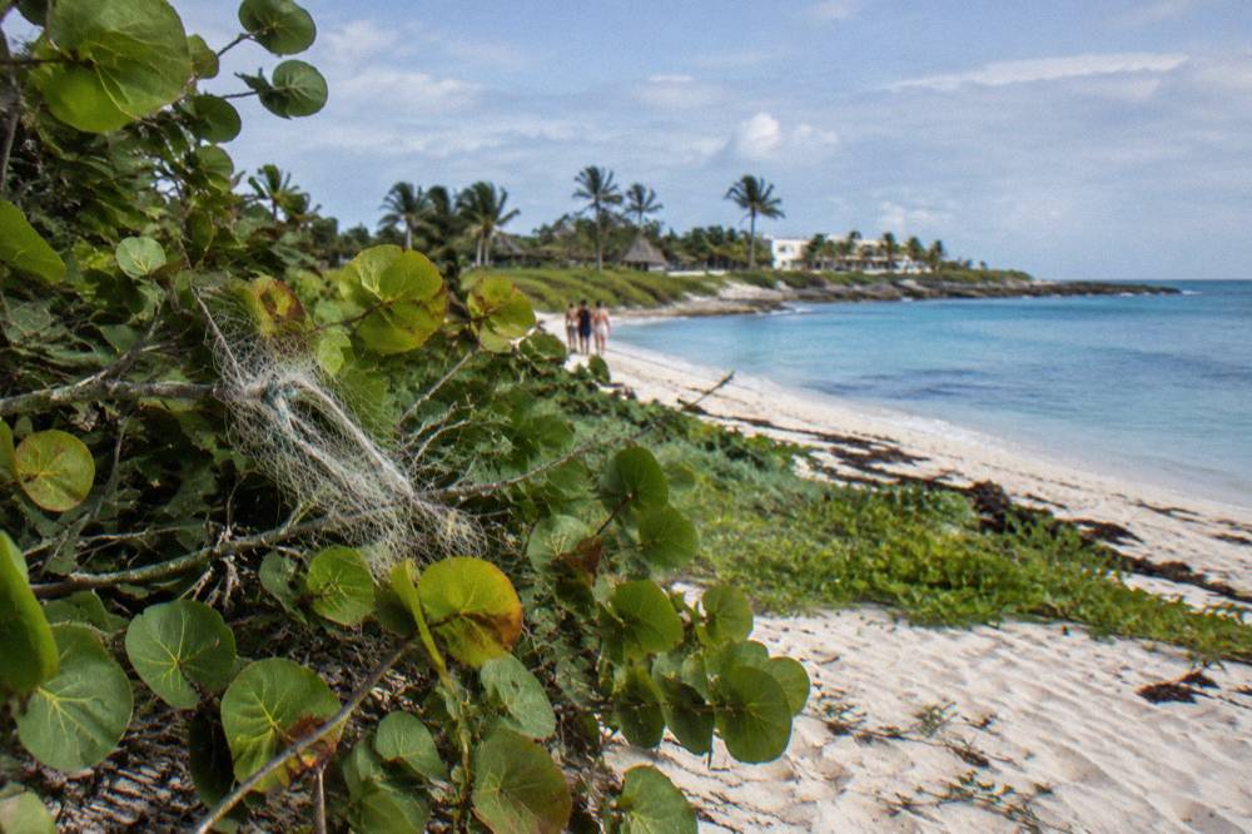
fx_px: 2434
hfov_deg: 28.9
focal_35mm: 70
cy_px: 417
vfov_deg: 19.4
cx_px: 626
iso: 400
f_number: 4.5
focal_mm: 70
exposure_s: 1/1600
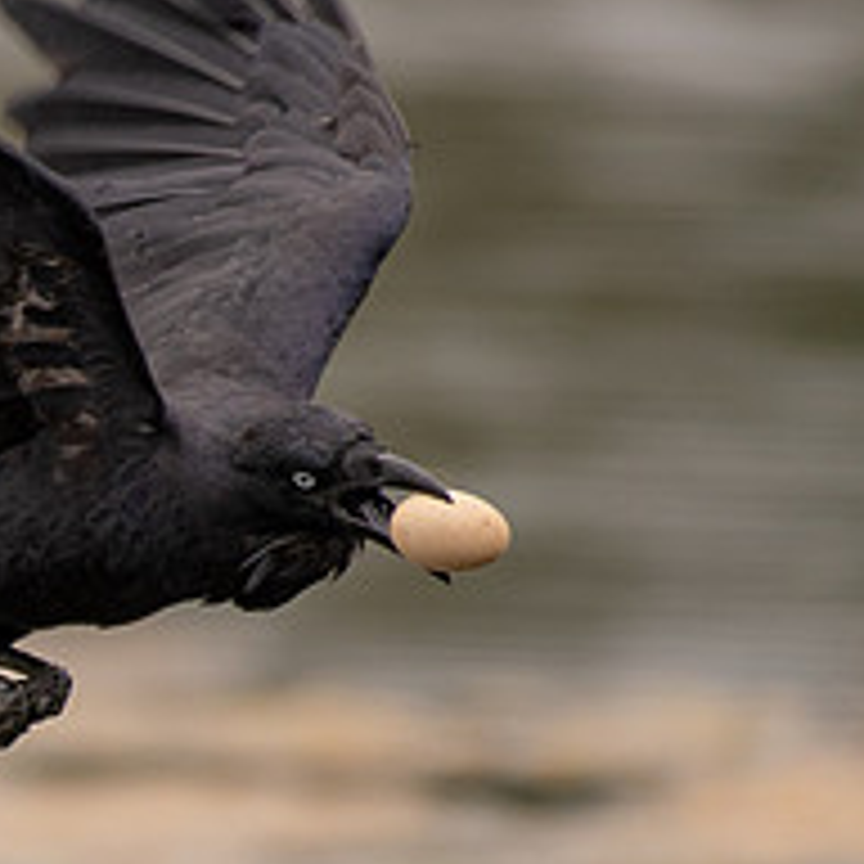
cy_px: 685
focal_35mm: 2236
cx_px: -641
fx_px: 63141
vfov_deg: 0.8
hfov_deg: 0.8
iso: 200
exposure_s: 1/1000
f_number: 5.6
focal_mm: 500
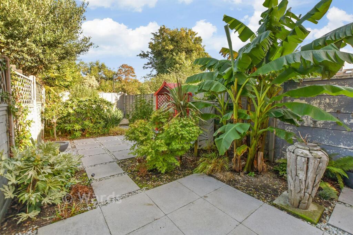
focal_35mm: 15
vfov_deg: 77.3
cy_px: 118
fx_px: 147
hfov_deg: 100.4
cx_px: 176
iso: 160
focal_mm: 10
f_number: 8
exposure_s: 1/60
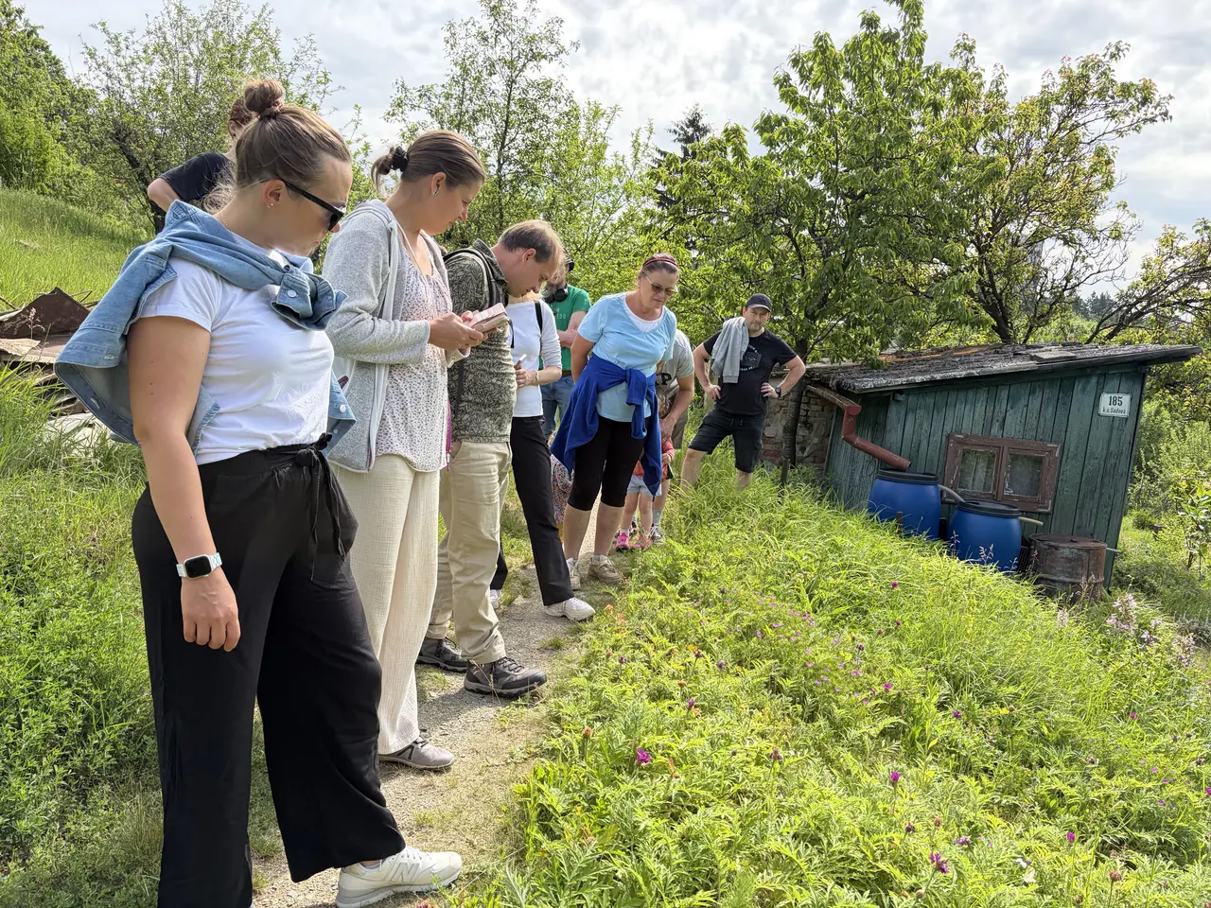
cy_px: 454
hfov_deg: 67.3
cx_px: 606
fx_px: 910
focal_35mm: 26
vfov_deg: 53.1
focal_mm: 5.96
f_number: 1.6
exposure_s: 1/1287
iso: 50
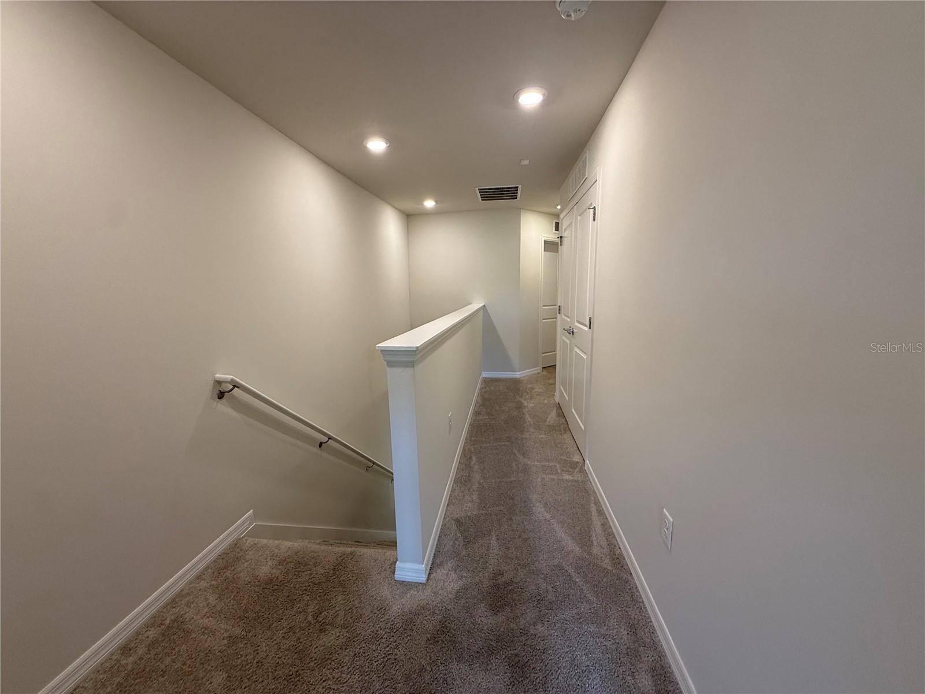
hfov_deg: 102.1
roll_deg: +1.4
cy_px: 347
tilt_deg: -7.4
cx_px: 462
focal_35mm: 14
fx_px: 374
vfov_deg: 85.7
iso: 200
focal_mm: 2.22
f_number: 2.2
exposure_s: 1/120
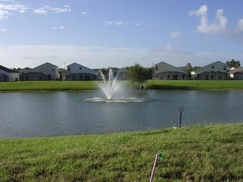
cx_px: 122
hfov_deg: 49.0
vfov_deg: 37.7
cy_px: 91
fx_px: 267
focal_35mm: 38
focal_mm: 5.8
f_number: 5.6
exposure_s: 1/325
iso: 100
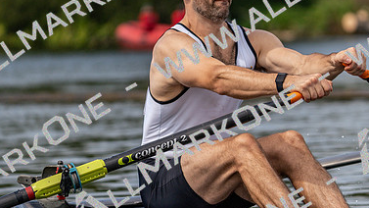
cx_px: 274
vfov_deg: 3.0
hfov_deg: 5.4
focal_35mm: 400
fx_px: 3913
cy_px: 82
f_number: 5.6
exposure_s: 1/1600
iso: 320
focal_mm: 248
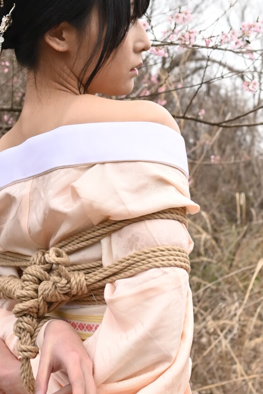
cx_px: 116
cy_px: 82
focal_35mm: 72
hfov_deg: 18.9
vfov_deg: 27.5
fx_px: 788
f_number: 4.5
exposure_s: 1/5000
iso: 1600
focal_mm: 24
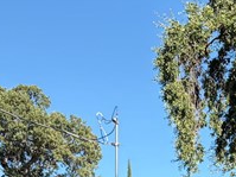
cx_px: 179
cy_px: 321
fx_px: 913
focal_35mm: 134
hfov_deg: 14.7
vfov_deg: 10.4
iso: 50
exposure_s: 1/1099
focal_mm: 5.96
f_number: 1.6
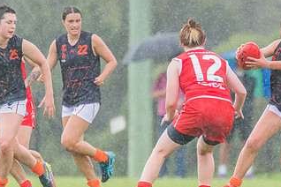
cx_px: 245
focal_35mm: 1172
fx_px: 9147
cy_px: 98
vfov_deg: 1.2
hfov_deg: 1.8
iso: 2200
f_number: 6.3
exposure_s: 1/1250
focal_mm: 600
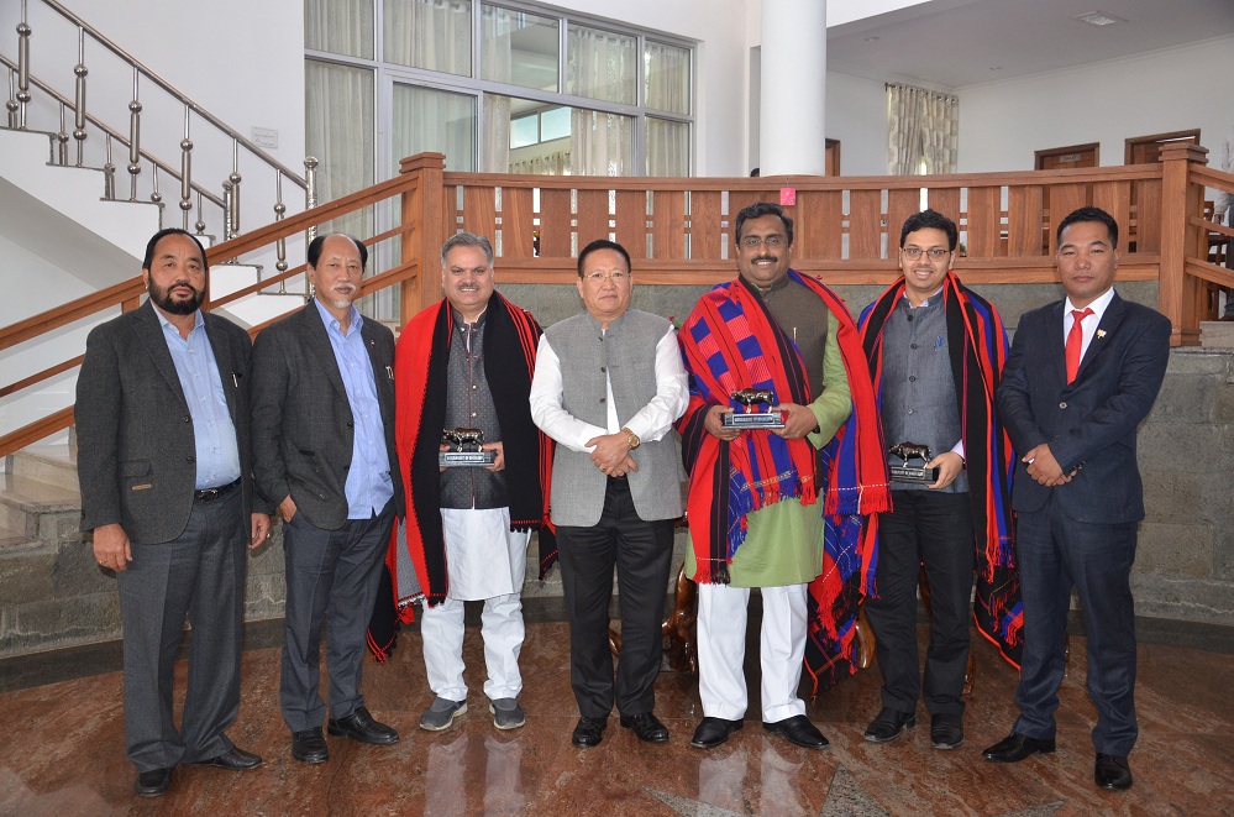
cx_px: 617
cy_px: 408
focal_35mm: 36
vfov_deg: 36.7
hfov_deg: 53.2
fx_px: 1231
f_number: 3.8
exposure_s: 1/60
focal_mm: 24
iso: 800
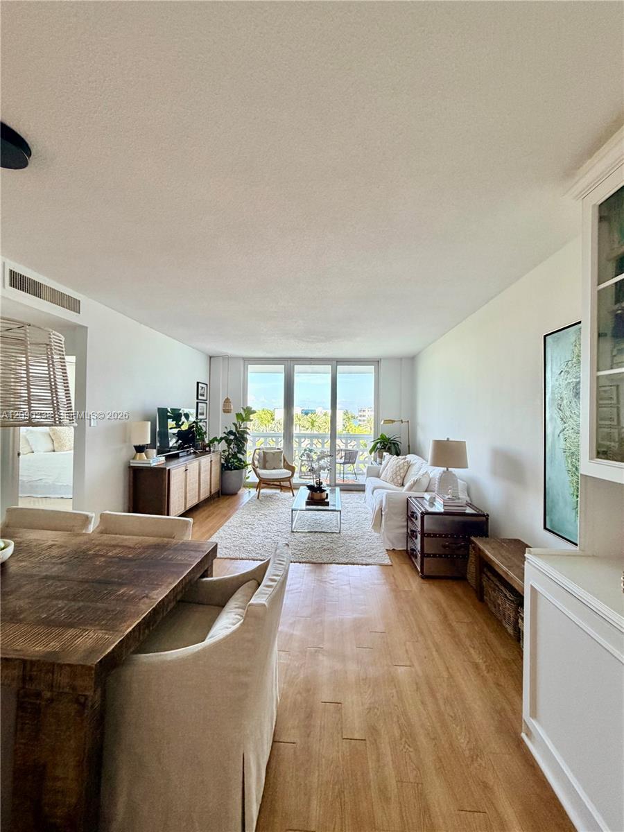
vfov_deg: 102.1
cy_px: 416
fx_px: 336
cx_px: 312
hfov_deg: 85.7
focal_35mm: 14
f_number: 2.2
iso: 320
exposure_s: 1/86
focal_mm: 2.22
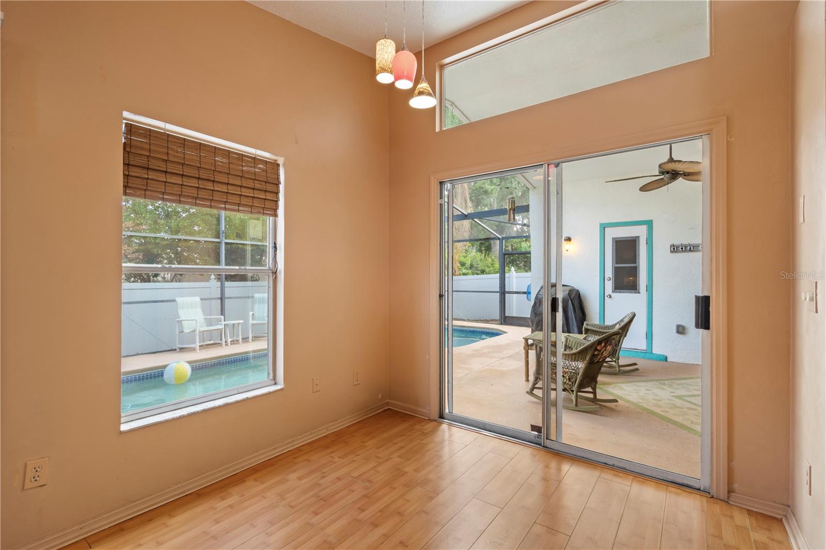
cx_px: 413
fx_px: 367
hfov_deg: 96.7
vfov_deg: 73.7
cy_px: 275
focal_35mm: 16
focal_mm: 16
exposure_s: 1/1.25
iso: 800
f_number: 10
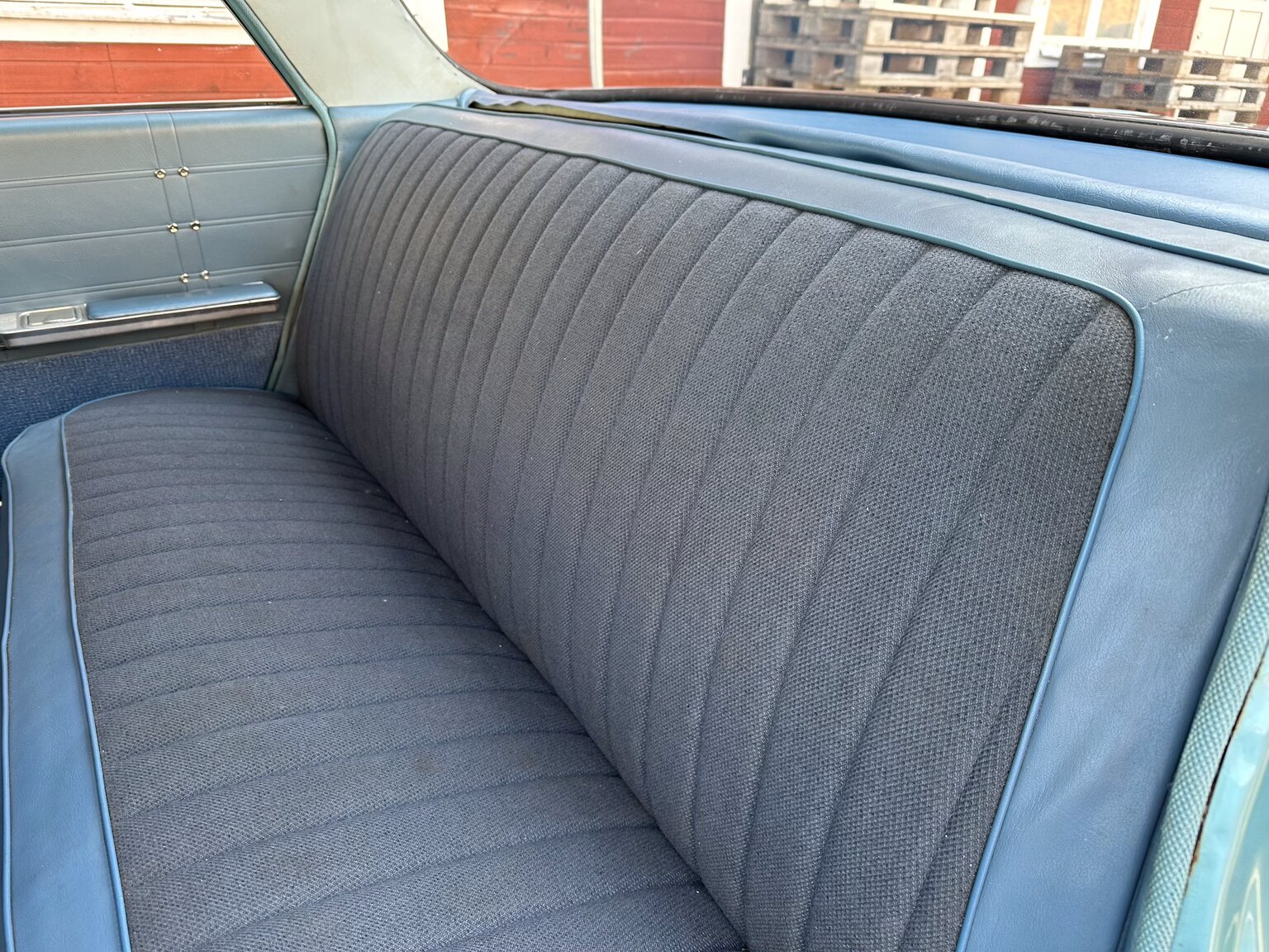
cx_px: 634
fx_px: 880
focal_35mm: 24
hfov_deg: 71.6
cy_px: 476
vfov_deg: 56.8
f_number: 1.78
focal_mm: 6.86
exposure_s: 1/121
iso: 80
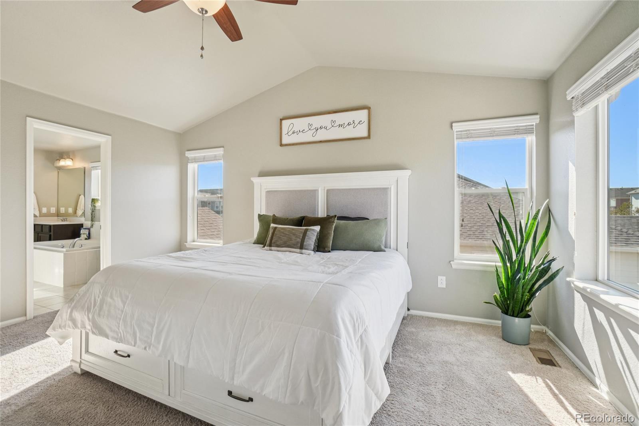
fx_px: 266
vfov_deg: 77.3
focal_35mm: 15
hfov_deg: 100.4
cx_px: 320
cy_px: 213
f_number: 8
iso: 400
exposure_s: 1/125
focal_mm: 10
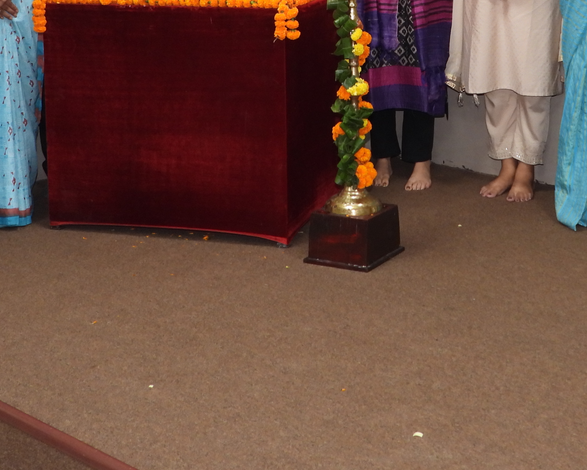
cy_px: 6
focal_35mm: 66
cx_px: 401
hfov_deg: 28.5
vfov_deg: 22.3
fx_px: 1147
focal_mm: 5.8
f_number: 3.2
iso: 200
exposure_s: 1/30
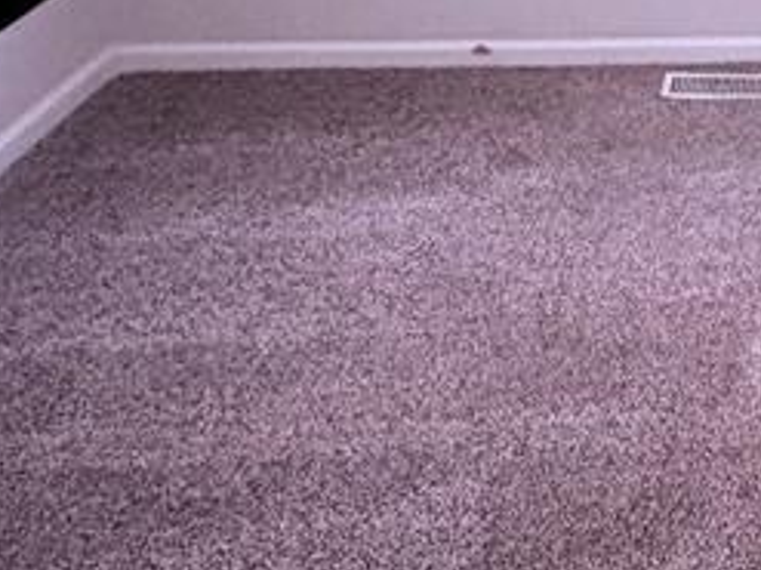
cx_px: 1035
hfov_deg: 26.9
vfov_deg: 23.6
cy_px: -59
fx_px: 1274
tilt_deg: -20.0
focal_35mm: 58
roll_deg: -3.7
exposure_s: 1/60
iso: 1250
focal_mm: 2.22
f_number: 2.2
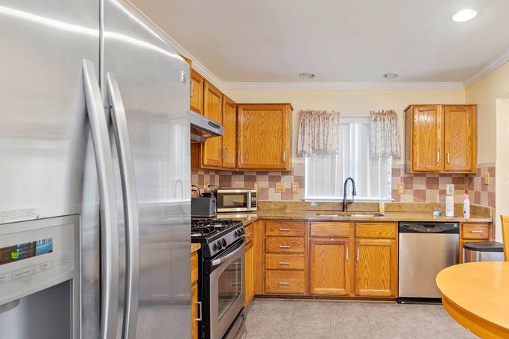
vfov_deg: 59.4
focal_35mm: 21
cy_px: 183
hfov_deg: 79.3
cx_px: 326
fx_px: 297
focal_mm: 14
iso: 250
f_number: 8
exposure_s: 1
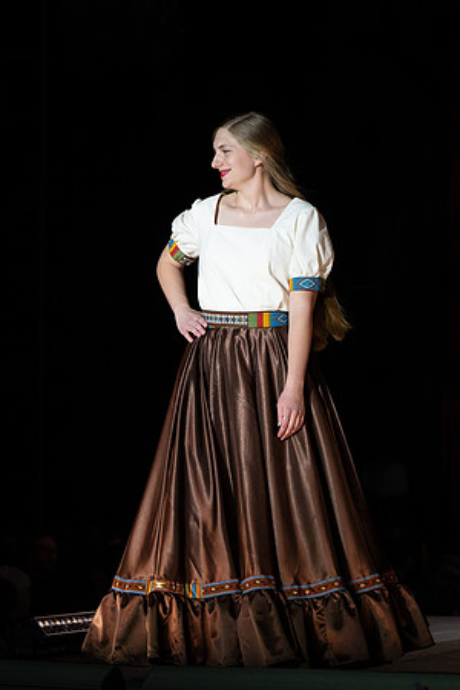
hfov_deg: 10.0
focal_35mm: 138
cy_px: 362
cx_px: 202
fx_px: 2641
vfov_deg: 14.9
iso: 800
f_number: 3.5
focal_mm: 86
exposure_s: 1/640
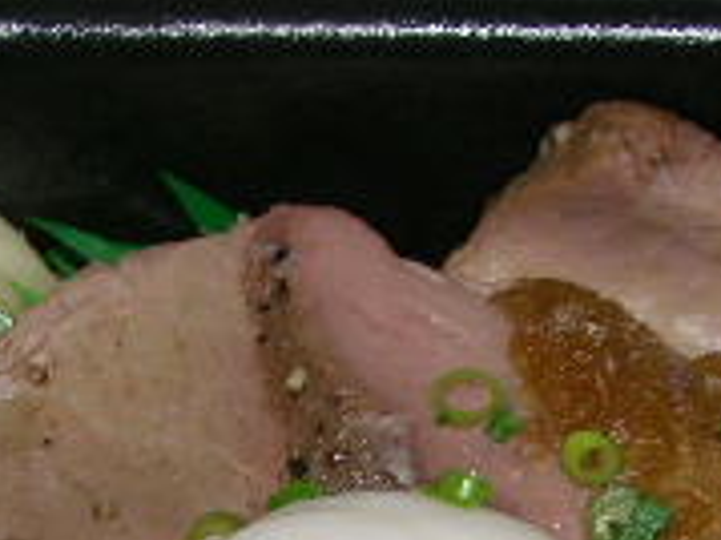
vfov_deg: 10.4
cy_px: 862
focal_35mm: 136
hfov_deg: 14.5
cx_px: 334
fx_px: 2831
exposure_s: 1/11.2
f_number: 3.5
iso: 100
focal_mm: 5.8
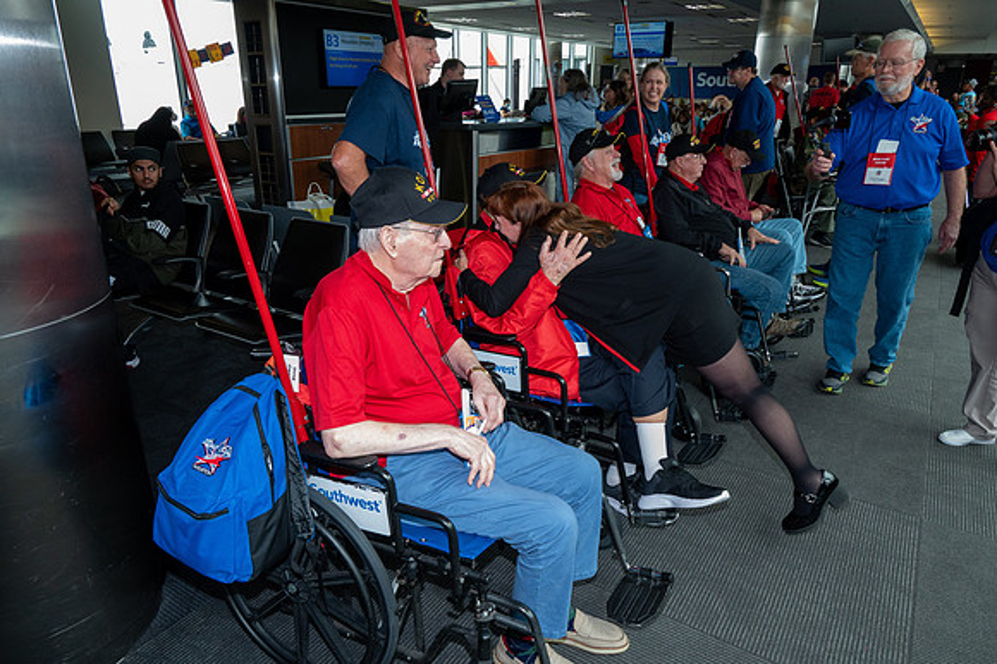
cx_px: 498
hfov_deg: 73.8
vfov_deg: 53.1
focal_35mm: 24
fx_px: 664
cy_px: 332
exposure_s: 1/80
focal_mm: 24
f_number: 11
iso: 3600
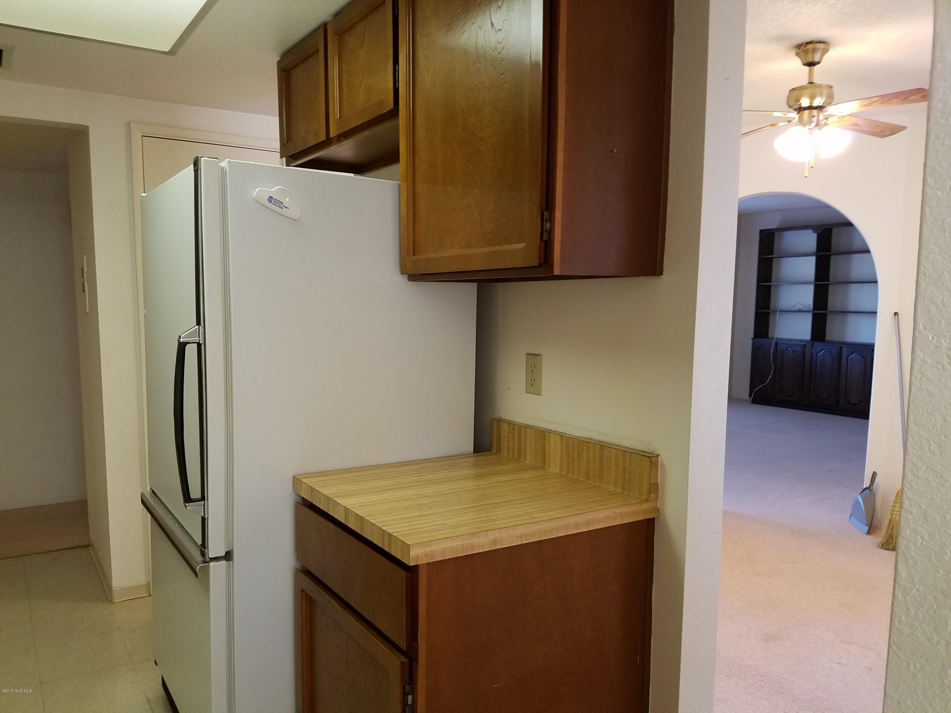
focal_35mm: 26
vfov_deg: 53.1
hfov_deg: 67.3
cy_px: 356
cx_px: 476
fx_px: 714
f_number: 1.7
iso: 160
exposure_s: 1/30
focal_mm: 4.2
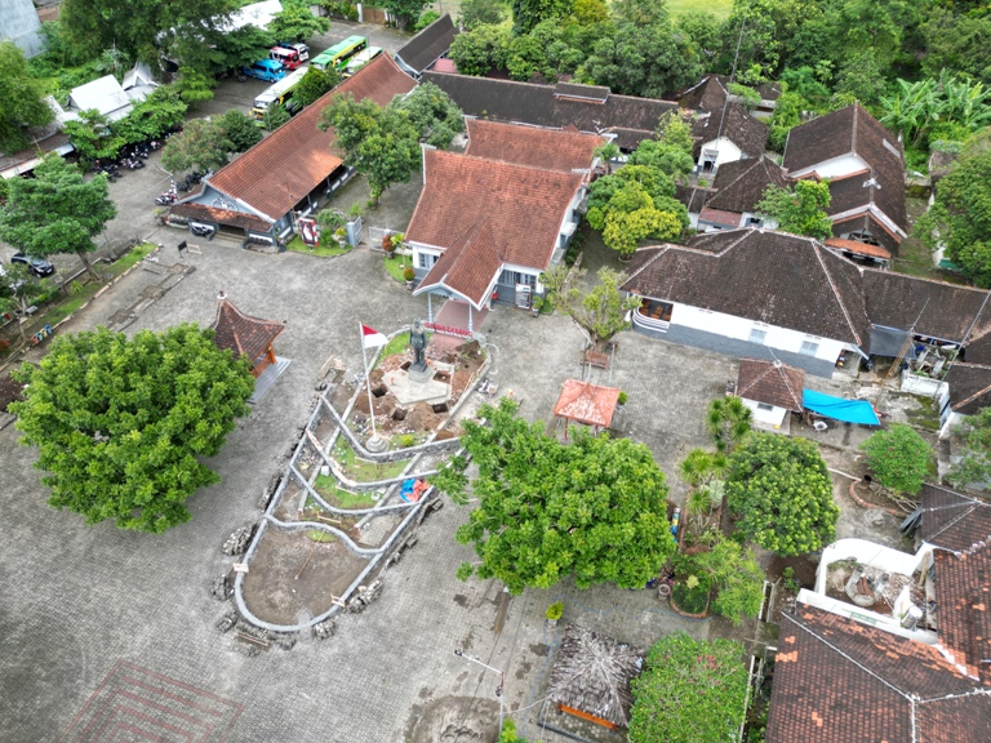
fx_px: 716
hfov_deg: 69.4
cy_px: 359
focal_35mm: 25
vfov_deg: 54.9
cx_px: 489
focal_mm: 6.72
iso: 100
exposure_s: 1/800
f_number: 1.7
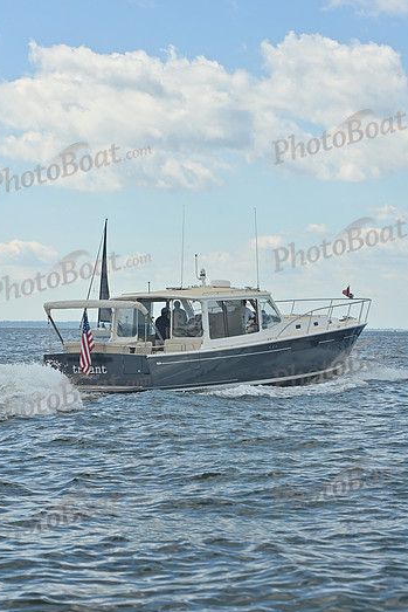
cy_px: 319
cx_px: 212
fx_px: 1733
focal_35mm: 102
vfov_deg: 20.0
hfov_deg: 13.4
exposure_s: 1/1600
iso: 250
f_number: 6.3
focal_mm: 92
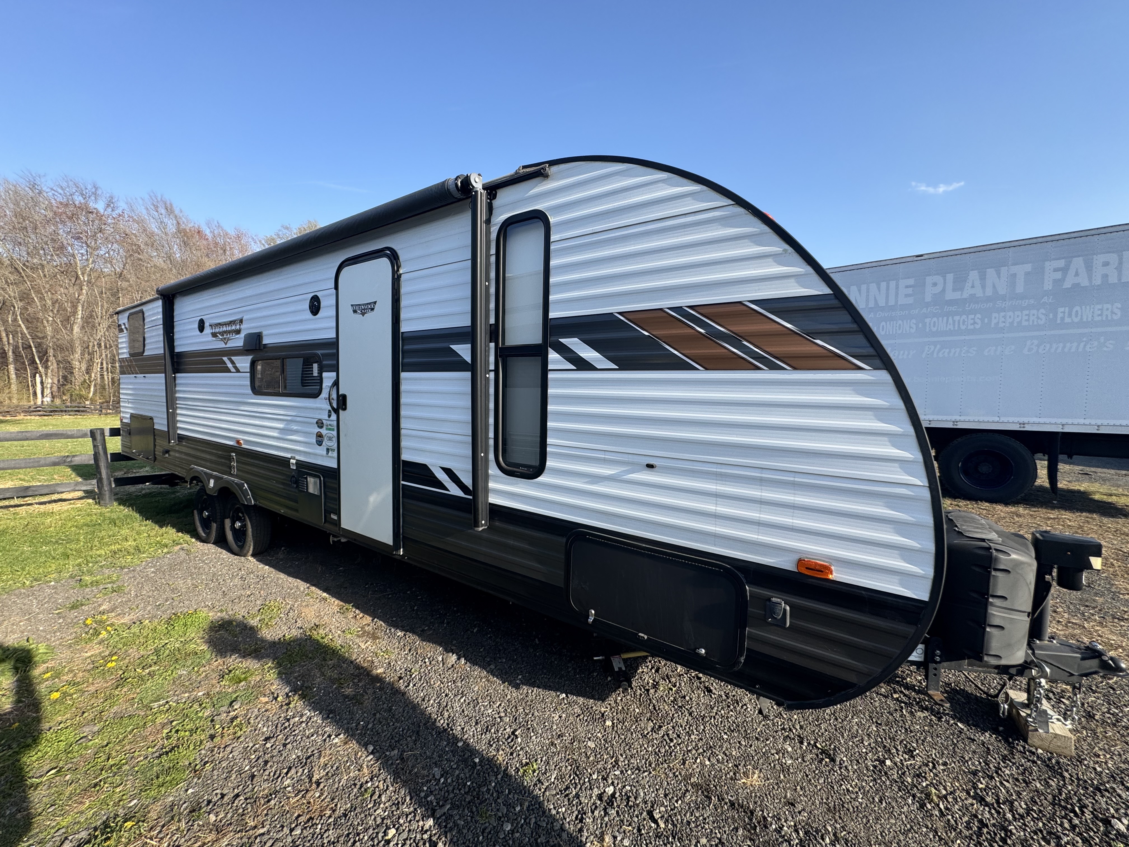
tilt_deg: -5.5
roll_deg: -0.5
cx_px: 564
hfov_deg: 102.1
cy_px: 424
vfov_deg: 85.7
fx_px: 457
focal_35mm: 14
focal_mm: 2.22
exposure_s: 1/779
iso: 40
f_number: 2.2
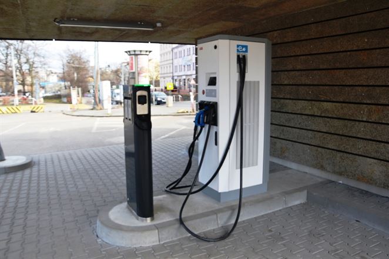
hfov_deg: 67.4
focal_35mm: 27
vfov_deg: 47.9
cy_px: 130
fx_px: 292
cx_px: 194
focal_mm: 18
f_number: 5.6
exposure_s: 1/125
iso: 125
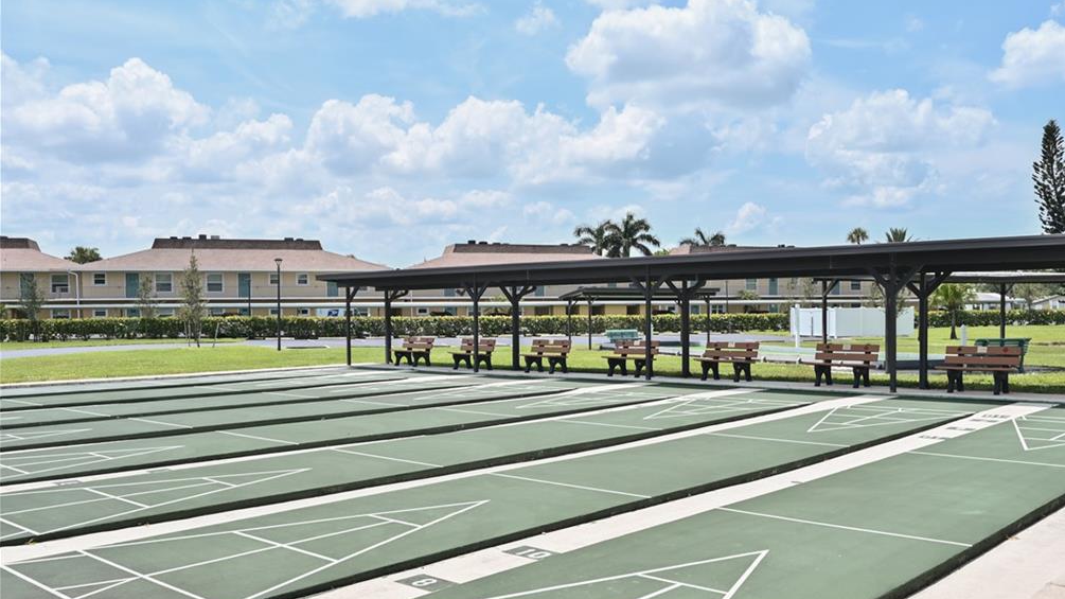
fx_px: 904
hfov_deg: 61.0
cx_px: 542
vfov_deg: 36.6
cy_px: 342
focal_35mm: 32
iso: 125
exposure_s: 1/250
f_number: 11
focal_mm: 30
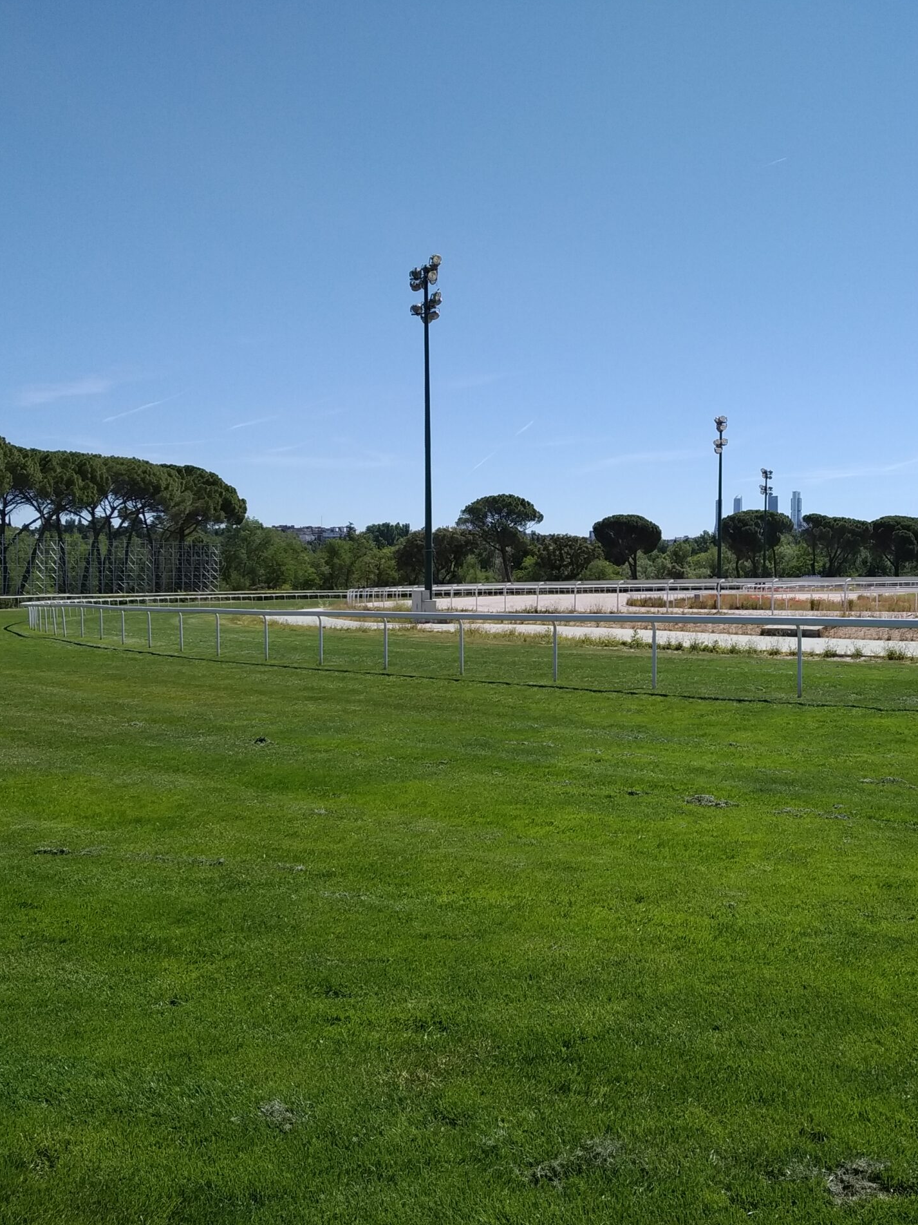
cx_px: 657
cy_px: 611
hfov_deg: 39.9
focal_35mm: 35
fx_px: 1238
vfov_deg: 52.6
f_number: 2.2
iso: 100
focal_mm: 3.82
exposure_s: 1/1563
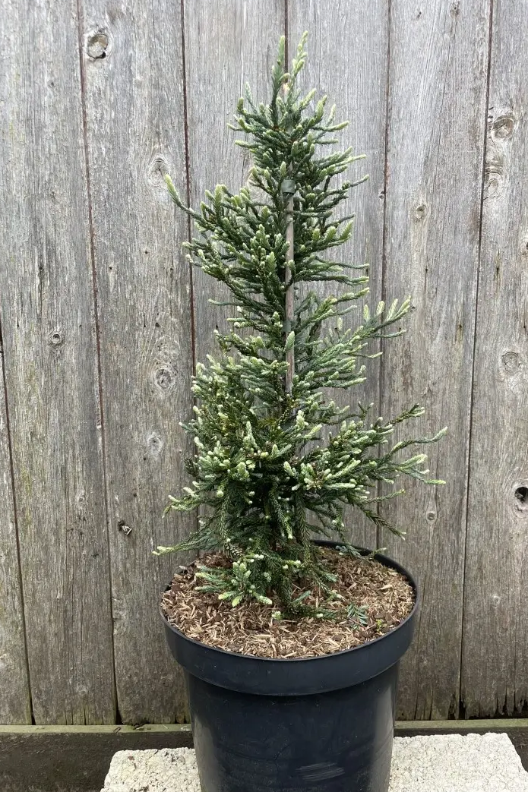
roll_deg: +0.1
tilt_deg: -9.0
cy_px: 399
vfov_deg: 65.5
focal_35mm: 28
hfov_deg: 46.3
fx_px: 616
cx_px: 300
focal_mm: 4.2
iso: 32
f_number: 1.6
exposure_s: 1/473
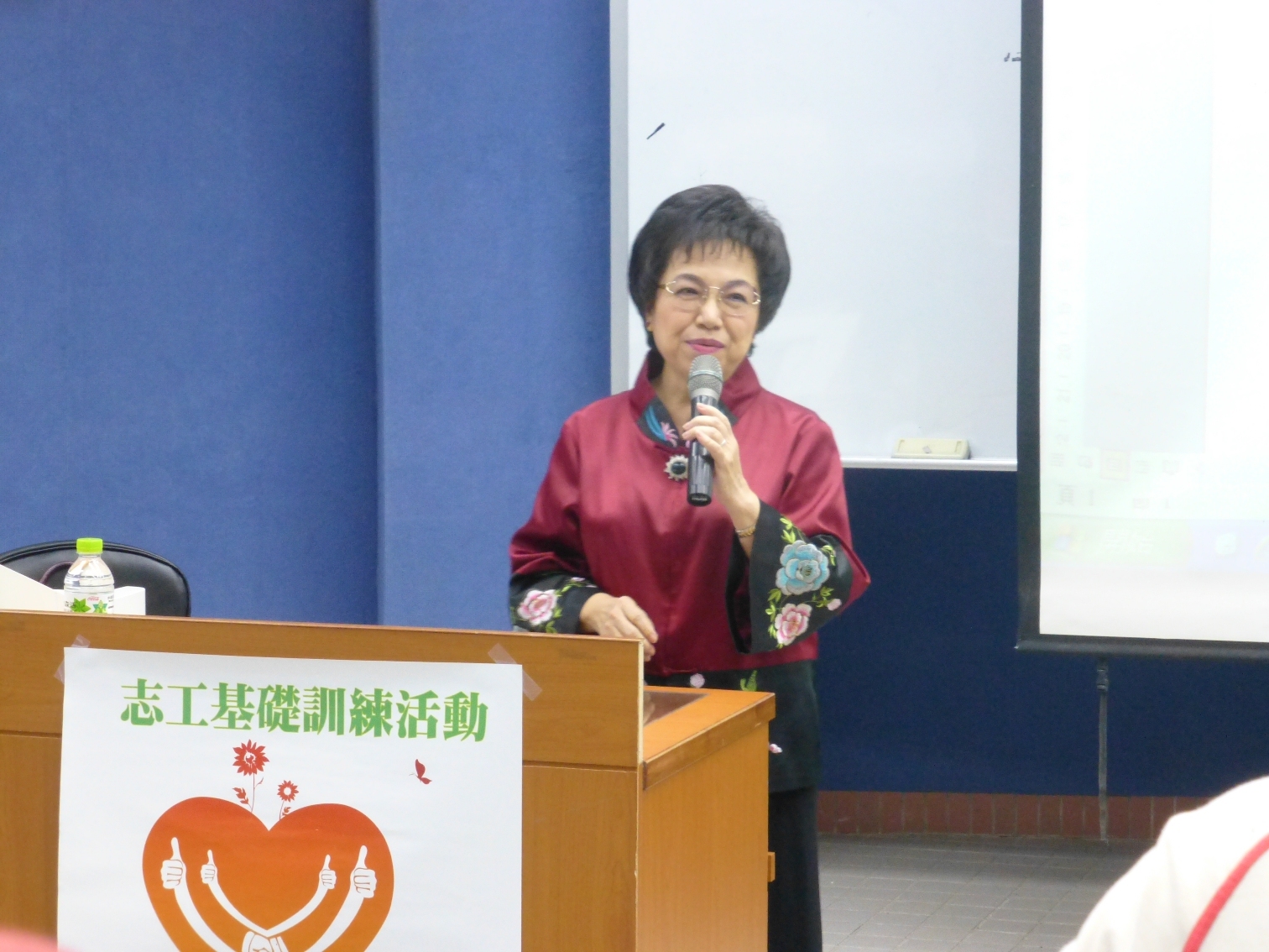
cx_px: 634
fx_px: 3299
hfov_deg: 21.8
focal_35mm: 90
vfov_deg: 16.4
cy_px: 476
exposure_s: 1/30
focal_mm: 16.1
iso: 800
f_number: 5.2
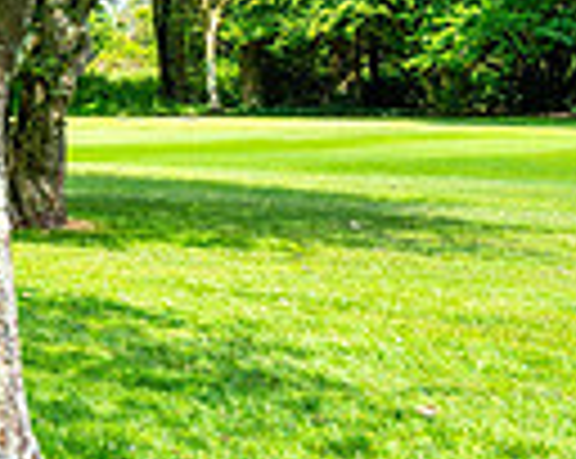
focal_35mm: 102
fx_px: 1736
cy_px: -11
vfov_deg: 14.8
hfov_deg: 14.5
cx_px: -680
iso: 200
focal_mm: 24
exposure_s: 1/400
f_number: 5.6
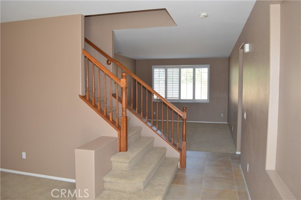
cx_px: 150
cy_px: 100
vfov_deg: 47.8
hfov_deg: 67.4
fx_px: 225
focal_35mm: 27
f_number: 4
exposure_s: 1/125
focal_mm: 18
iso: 400
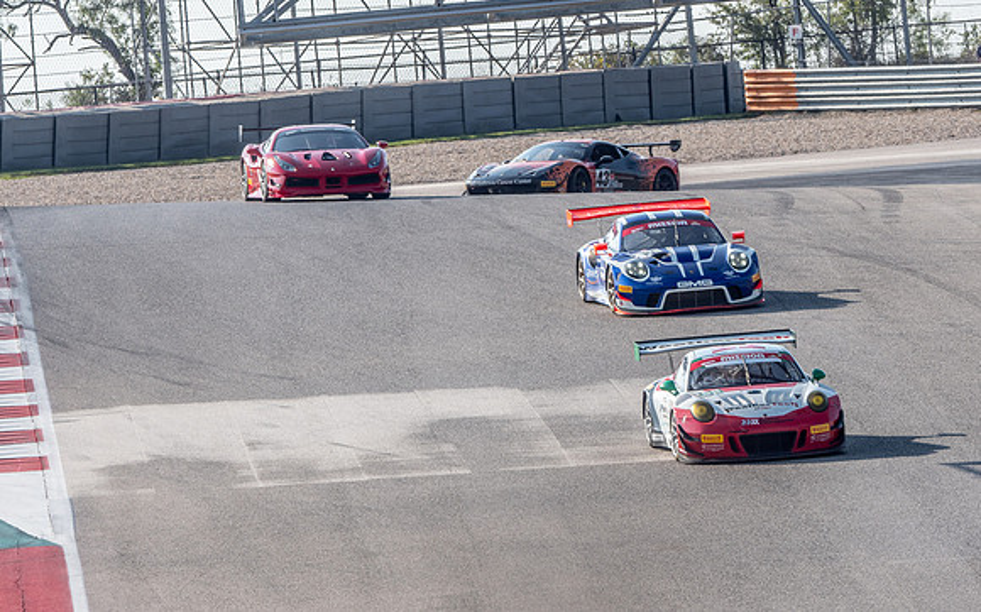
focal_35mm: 637
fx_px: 17025
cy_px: 367
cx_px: 490
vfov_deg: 2.1
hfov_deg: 3.3
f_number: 10
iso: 200
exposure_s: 1/250
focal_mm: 300
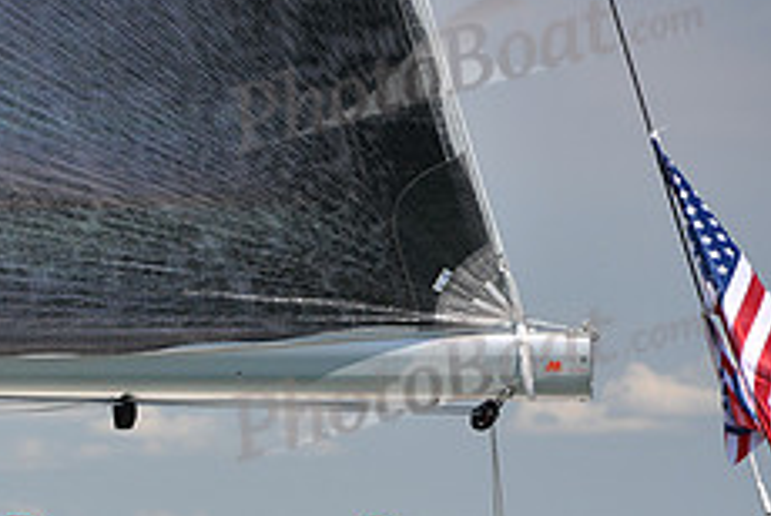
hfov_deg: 4.2
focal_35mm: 491
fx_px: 10529
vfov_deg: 2.8
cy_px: 595
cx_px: 60
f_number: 6.3
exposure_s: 1/800
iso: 320
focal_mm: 195
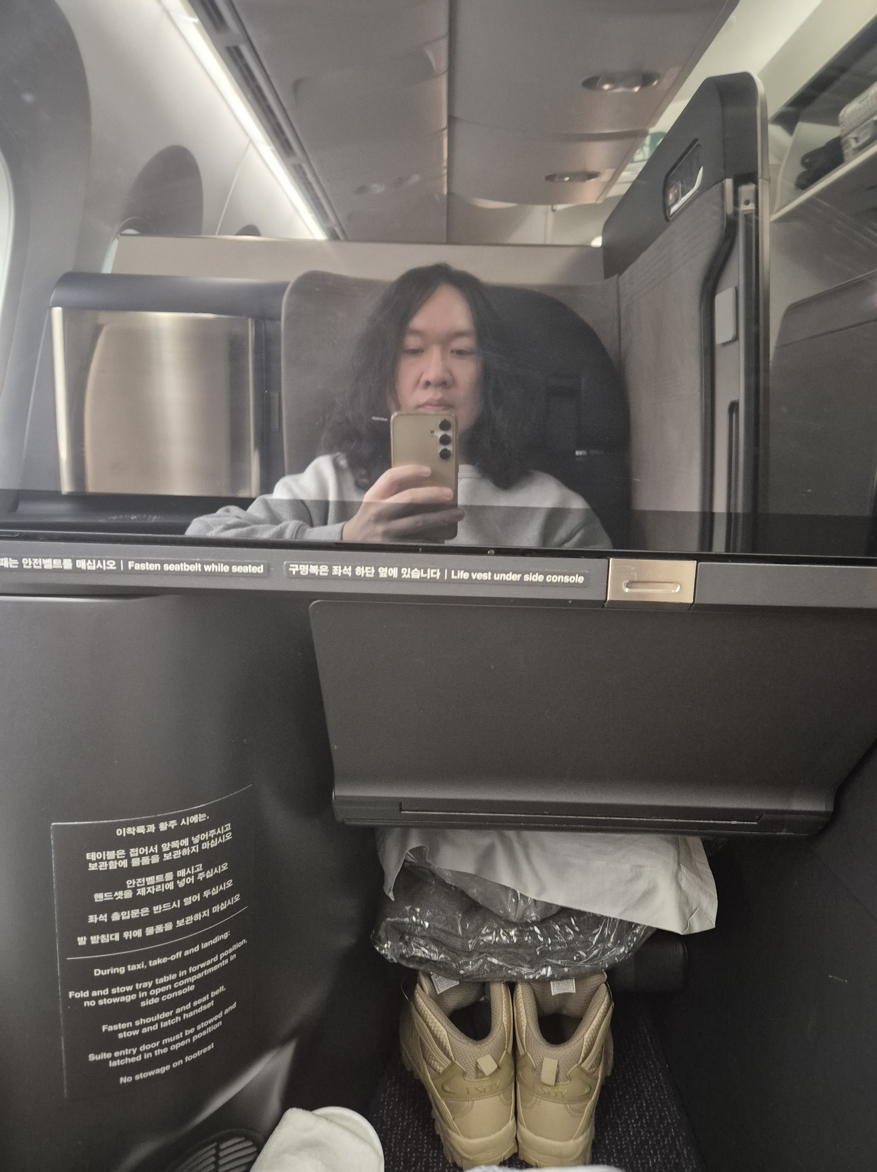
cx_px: 438
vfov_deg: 74.0
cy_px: 586
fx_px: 778
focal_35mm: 23
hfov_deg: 58.8
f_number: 1.8
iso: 1600
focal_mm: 5.4
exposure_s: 1/24
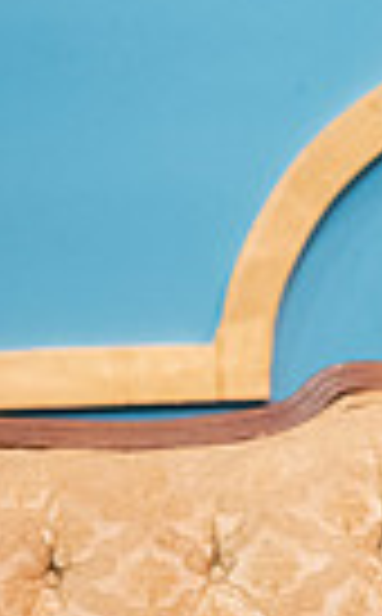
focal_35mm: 454
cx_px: 1047
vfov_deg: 4.6
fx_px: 7602
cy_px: 191
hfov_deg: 2.8
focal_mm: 105
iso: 3200
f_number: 3.2
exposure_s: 1/200
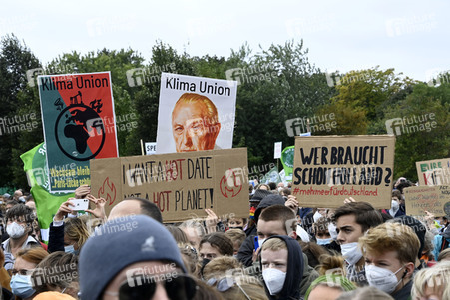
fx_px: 1399
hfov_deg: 18.3
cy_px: 150
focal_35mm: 112
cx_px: 225
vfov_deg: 12.2
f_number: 13
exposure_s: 1/250
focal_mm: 112
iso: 1000
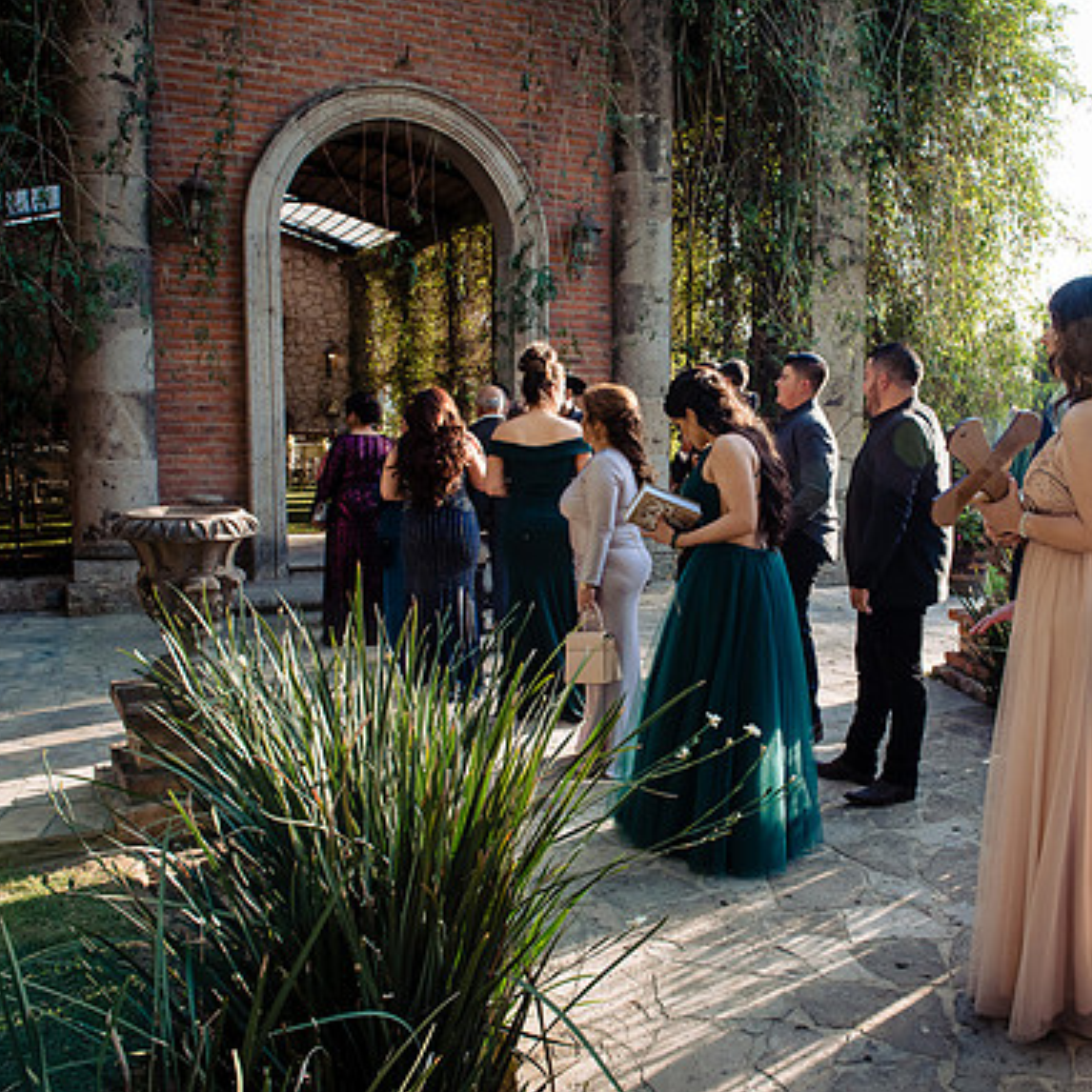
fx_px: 1106
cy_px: 547
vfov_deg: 52.5
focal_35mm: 31
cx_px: 692
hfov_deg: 51.9
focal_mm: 24
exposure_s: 1/400
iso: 800
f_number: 7.1
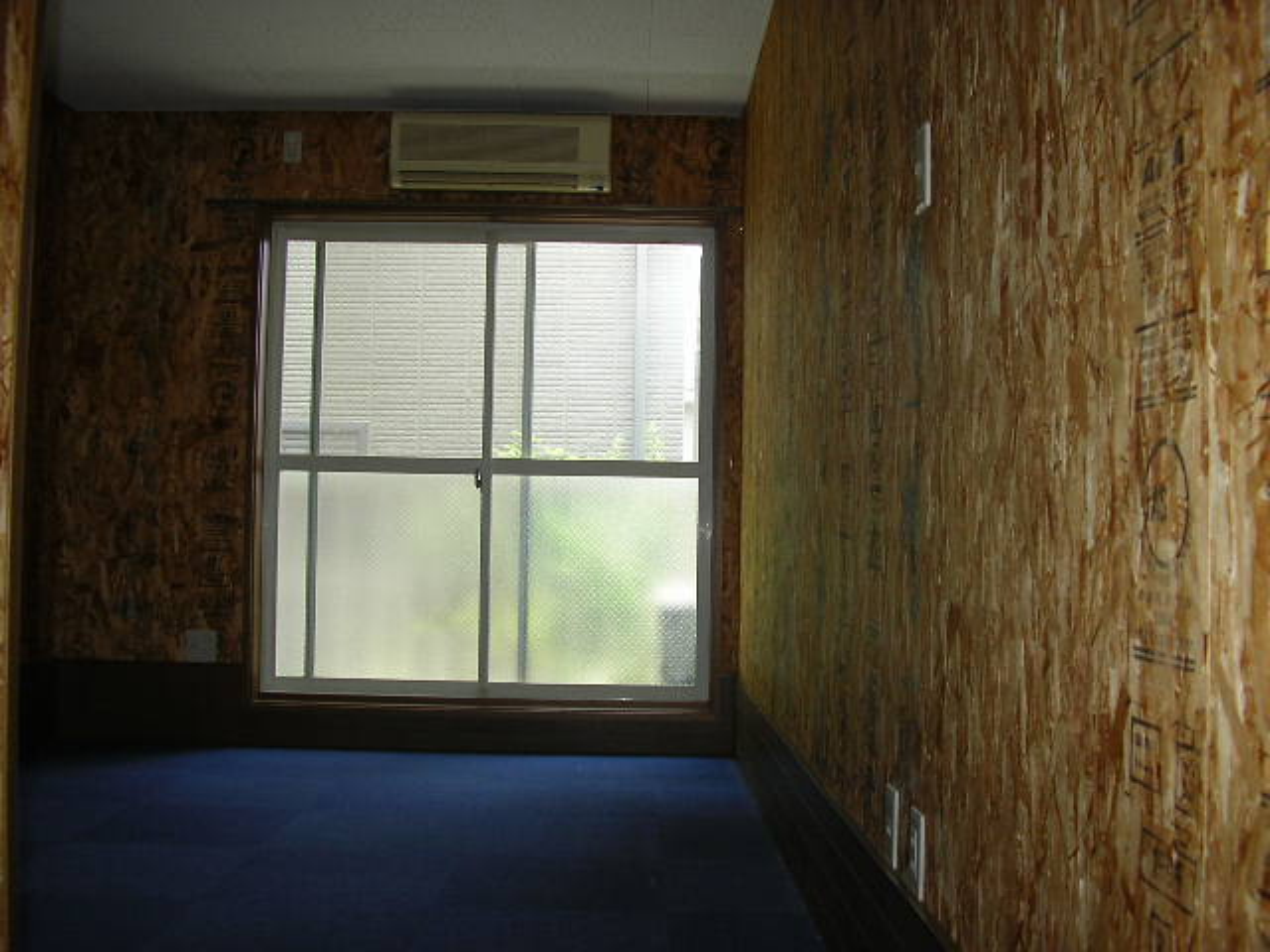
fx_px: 1394
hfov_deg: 49.0
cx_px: 635
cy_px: 476
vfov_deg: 37.7
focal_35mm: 38
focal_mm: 5.8
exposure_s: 1/75.2
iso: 50
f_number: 2.9
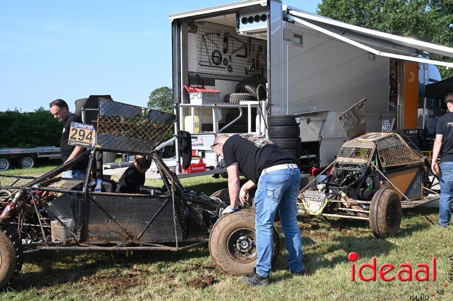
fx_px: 541
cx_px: 228
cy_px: 150
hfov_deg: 45.5
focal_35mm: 43
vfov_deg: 31.1
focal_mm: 42
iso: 640
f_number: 11
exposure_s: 1/400
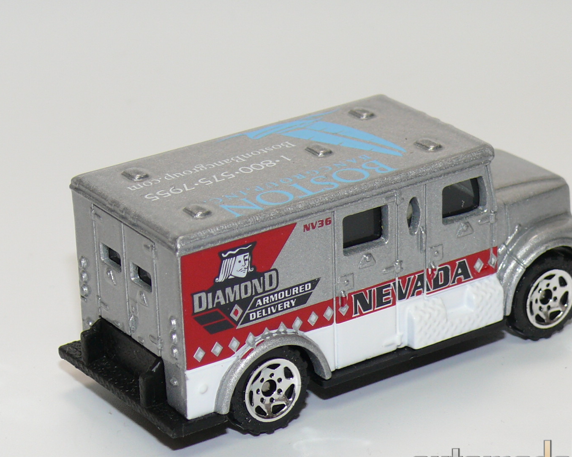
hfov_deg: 14.3
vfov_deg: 11.4
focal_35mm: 135
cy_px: 251
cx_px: 314
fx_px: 2285
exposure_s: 1/30
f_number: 4
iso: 100
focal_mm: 14.4
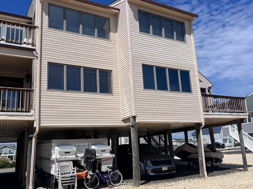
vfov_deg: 45.4
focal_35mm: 31
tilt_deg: +12.2
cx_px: 132
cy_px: 103
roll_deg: +3.7
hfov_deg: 58.3
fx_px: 227
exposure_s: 1/8696
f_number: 1.5
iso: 50
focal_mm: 5.7
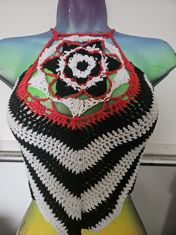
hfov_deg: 58.8
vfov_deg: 74.0
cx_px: 88
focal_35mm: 23
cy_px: 118
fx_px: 156
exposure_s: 1/25
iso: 1000
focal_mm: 5.4
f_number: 1.8
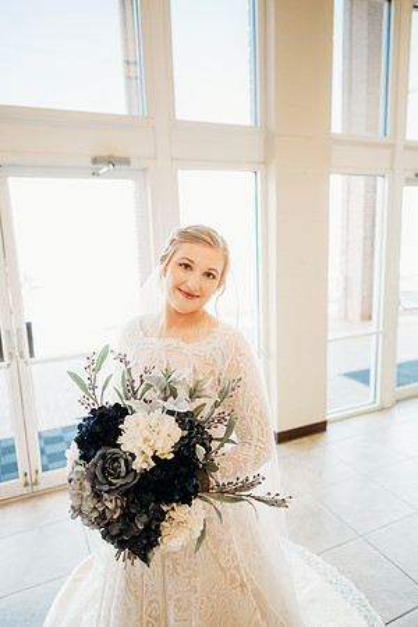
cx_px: 209
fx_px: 418
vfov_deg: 73.7
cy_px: 314
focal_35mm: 24
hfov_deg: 53.1
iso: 400
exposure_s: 1/160
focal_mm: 24
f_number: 1.8
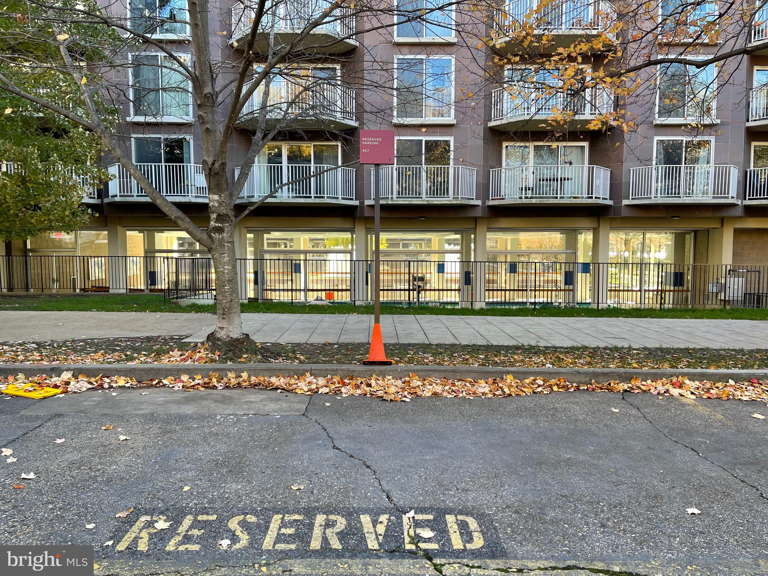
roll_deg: -0.5
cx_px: 384
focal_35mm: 26
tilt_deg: -5.0
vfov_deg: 53.1
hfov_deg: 67.3
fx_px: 577
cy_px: 288
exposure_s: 1/123
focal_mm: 5.1
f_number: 1.6
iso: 32
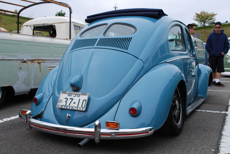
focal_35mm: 39
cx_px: 115
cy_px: 77
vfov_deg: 34.3
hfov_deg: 49.5
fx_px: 249
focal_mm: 26
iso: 100
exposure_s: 1/160
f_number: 6.3
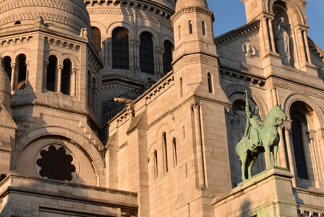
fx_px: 666
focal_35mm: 74
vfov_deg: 18.4
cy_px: 64
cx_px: 176
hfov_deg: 27.3
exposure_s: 1/100
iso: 100
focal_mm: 22
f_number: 11
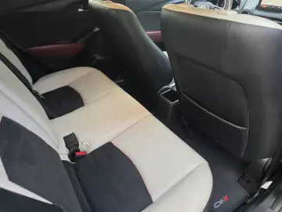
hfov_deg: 73.9
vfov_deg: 58.9
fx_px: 187
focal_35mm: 23
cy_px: 106
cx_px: 141
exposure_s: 1/65.3
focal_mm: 6.3
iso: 320
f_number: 1.7
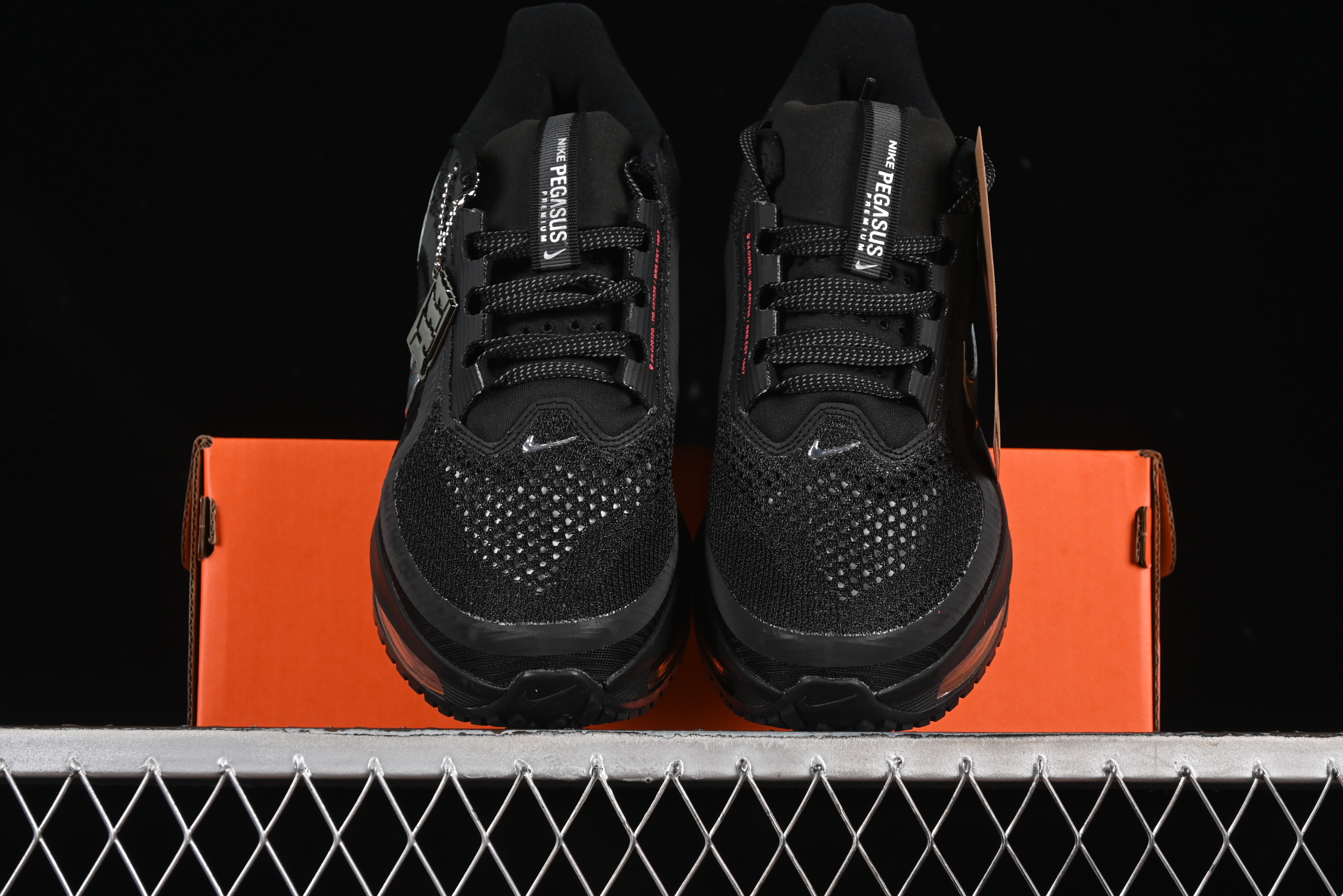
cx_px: 672
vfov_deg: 18.2
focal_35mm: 75
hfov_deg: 27.0
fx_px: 2798
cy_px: 448
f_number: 6.3
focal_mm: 50
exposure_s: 1/50
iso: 160
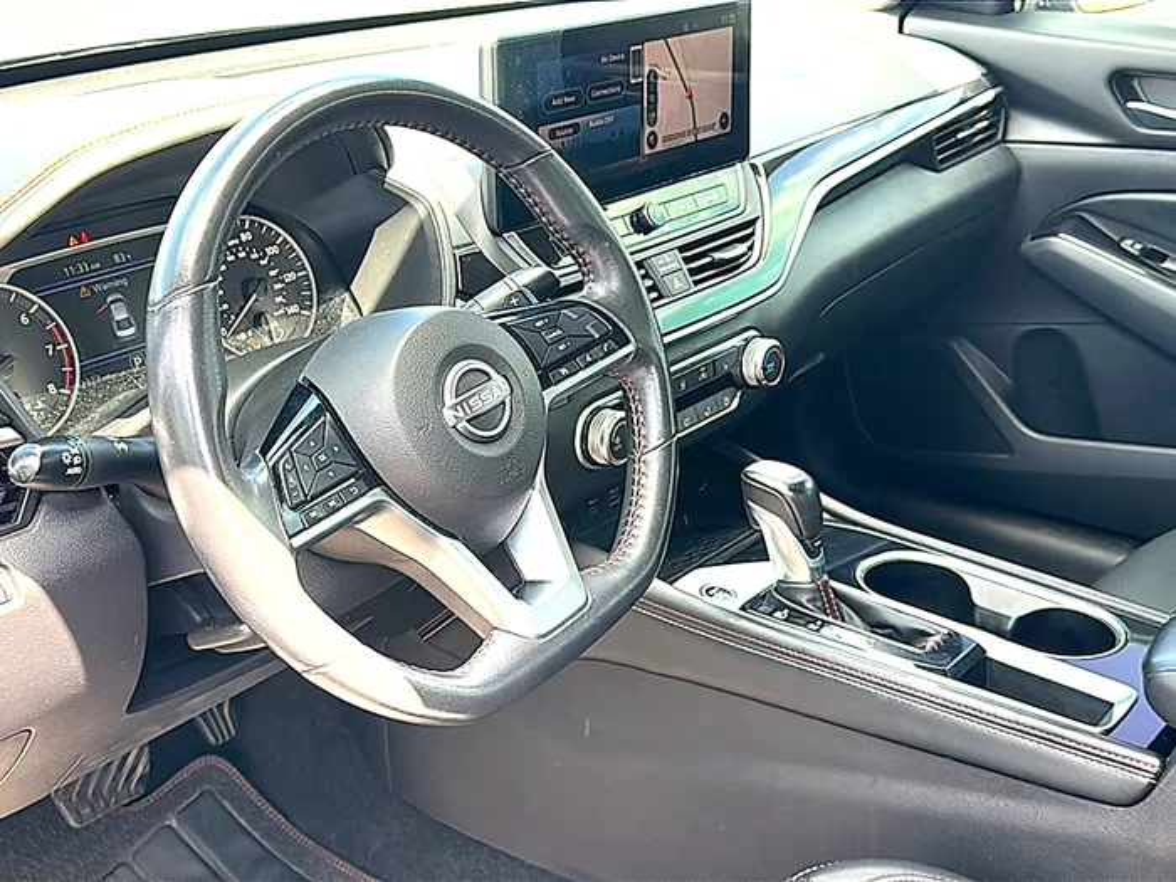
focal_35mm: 37
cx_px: 588
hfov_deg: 50.1
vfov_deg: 38.7
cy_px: 441
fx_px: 1257
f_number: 1.78
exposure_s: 1/237
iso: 125
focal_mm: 6.86
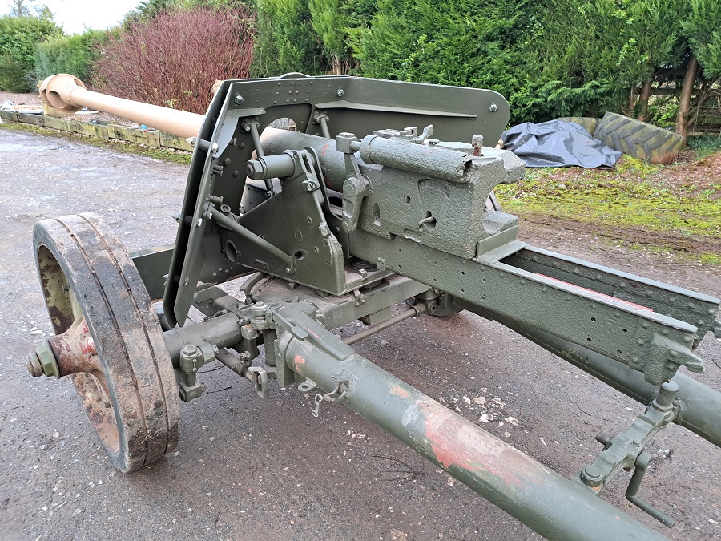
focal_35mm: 24
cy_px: 270
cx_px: 360
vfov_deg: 56.8
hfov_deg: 71.6
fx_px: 500
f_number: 1.8
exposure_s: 1/50
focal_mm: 5.23
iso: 200
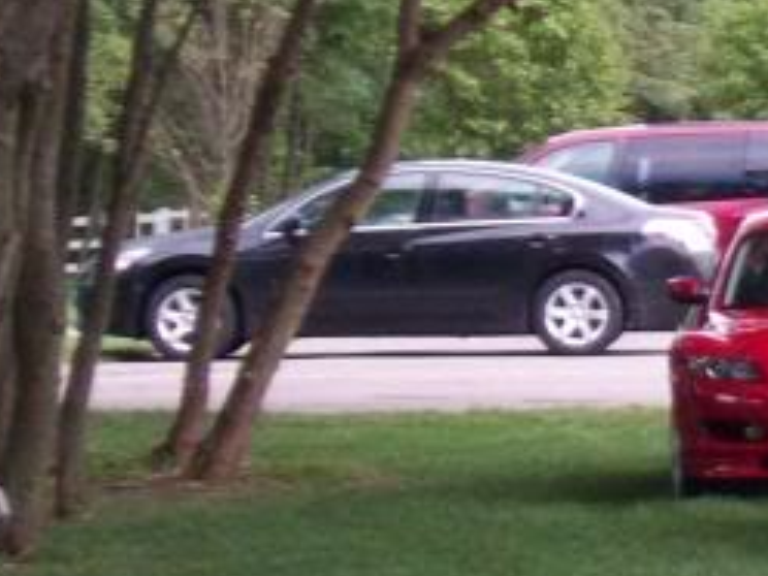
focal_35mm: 318
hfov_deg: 6.1
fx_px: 7055
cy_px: 229
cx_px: 1440
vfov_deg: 4.7
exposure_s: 1/113
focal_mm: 12.8
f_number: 4.2
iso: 80
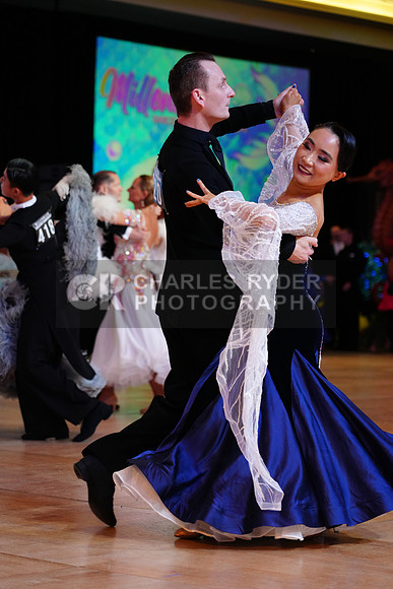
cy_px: 294
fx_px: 1718
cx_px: 196
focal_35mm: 105
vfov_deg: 19.5
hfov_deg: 13.0
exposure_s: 1/400
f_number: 4
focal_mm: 105
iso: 2500
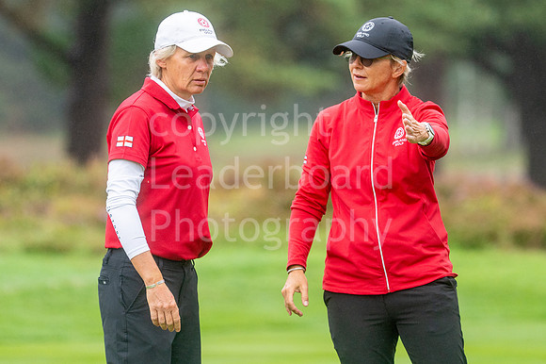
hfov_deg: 3.7
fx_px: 8344
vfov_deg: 2.5
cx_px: 256
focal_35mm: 550
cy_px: 141
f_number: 4
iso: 400
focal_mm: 300
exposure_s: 1/800
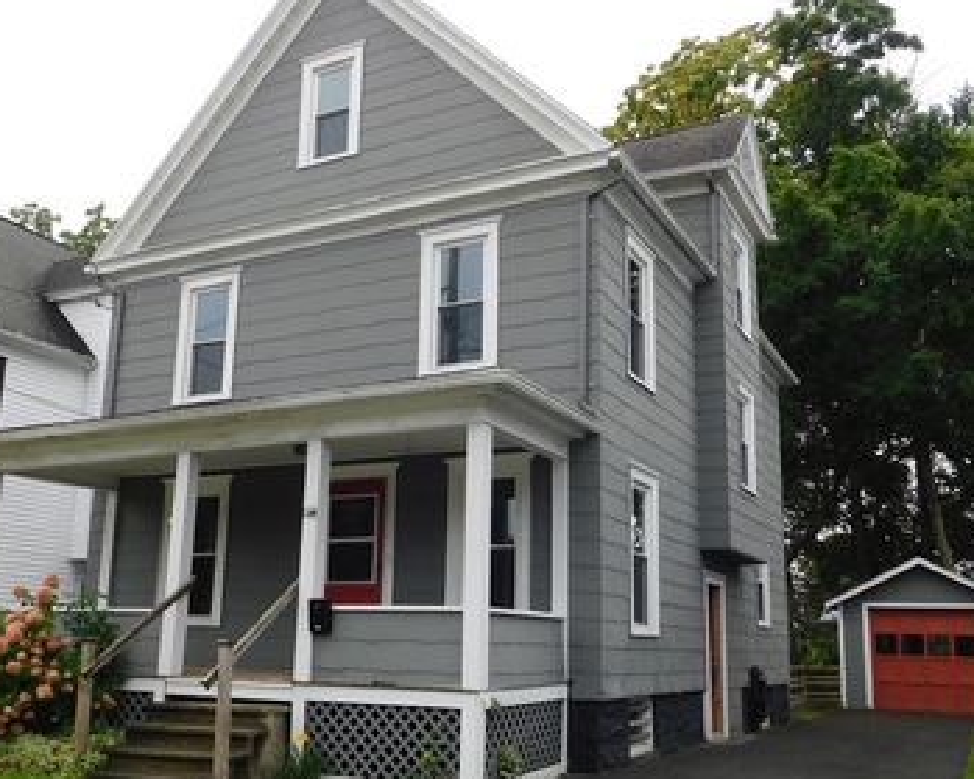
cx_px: 438
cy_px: 429
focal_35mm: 35
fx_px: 1009
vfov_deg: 42.2
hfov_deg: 51.5
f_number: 3.1
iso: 125
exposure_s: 1/800
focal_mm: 4.5
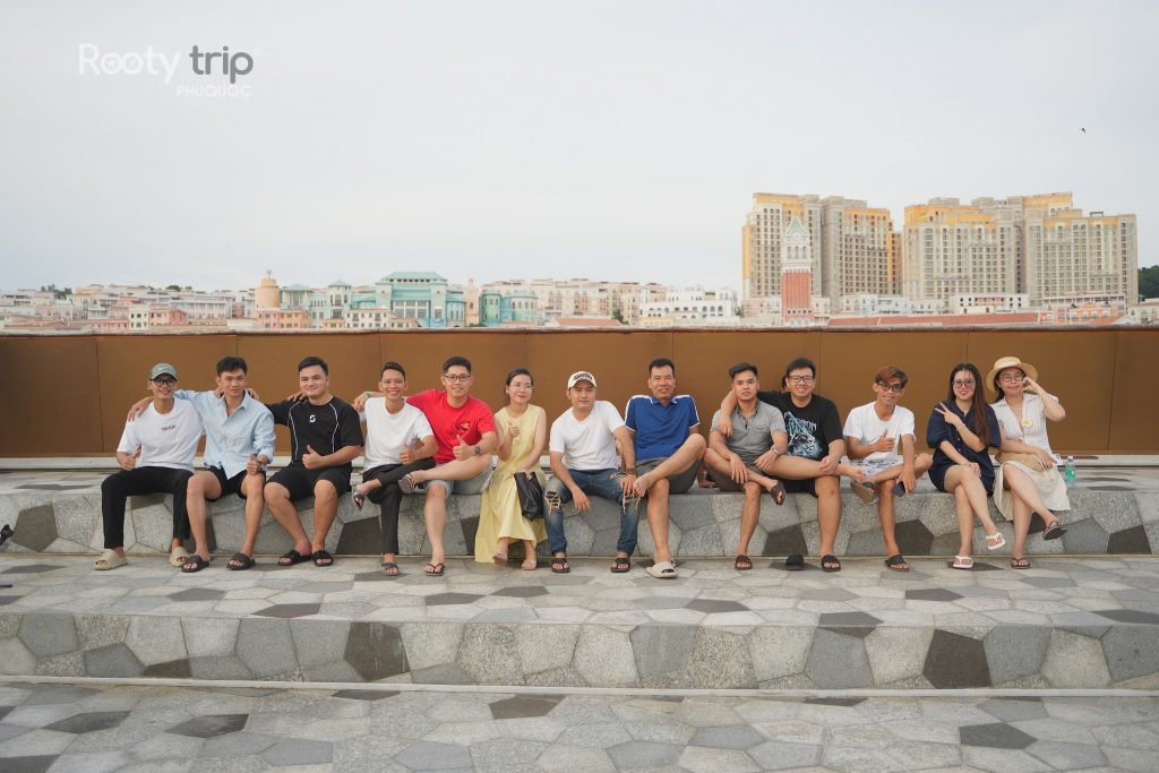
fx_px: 966
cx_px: 580
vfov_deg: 43.6
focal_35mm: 30
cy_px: 386
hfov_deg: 61.9
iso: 160
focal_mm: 30
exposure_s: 1/400
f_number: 2.8
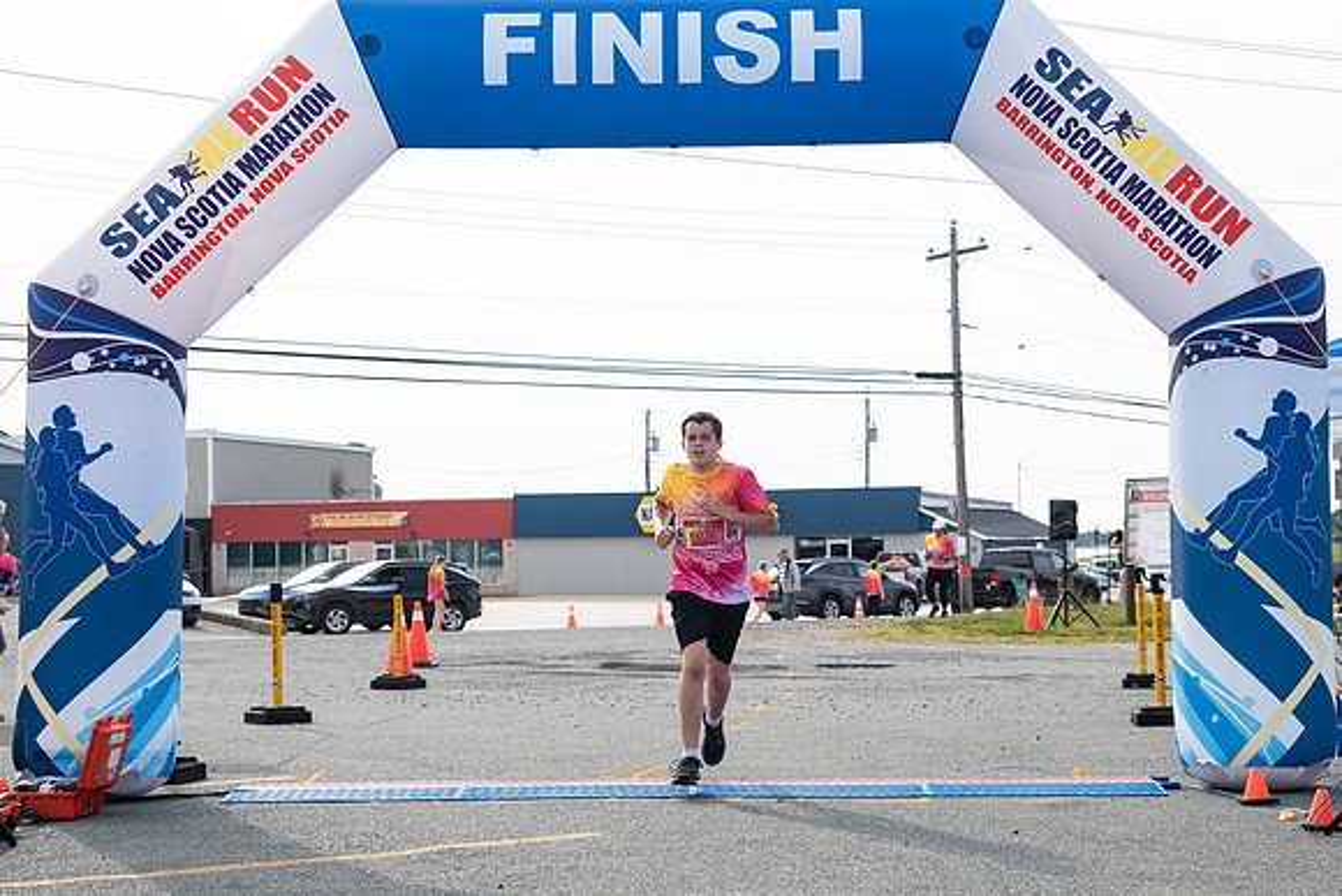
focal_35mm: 60
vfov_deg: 22.7
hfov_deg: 33.5
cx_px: 702
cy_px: 533
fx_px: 2226
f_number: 4
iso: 800
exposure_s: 1/2500
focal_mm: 48
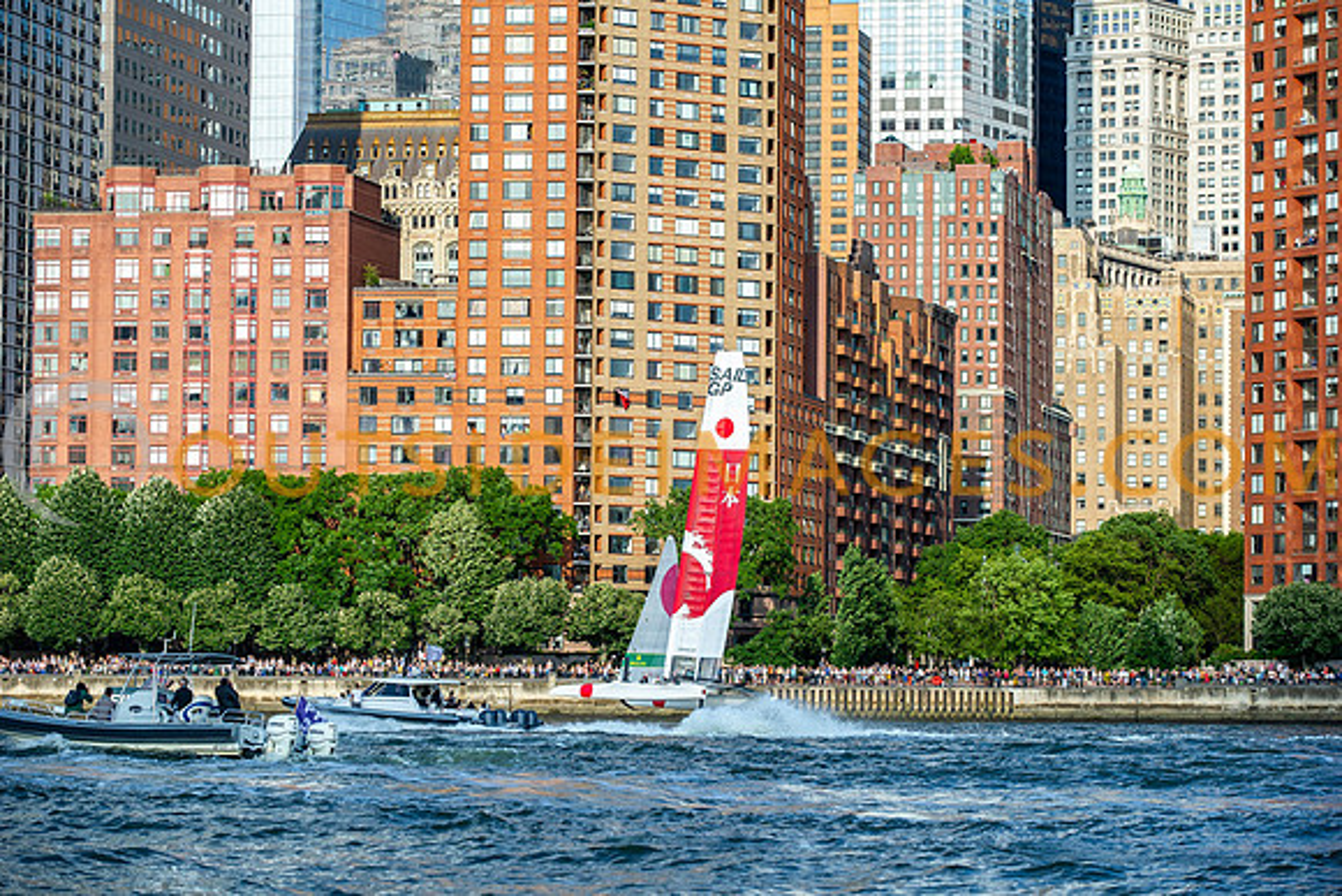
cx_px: 671
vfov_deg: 11.4
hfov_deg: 17.0
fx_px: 4480
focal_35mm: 120
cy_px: 448
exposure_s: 1/1600
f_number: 5.6
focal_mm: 120
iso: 400
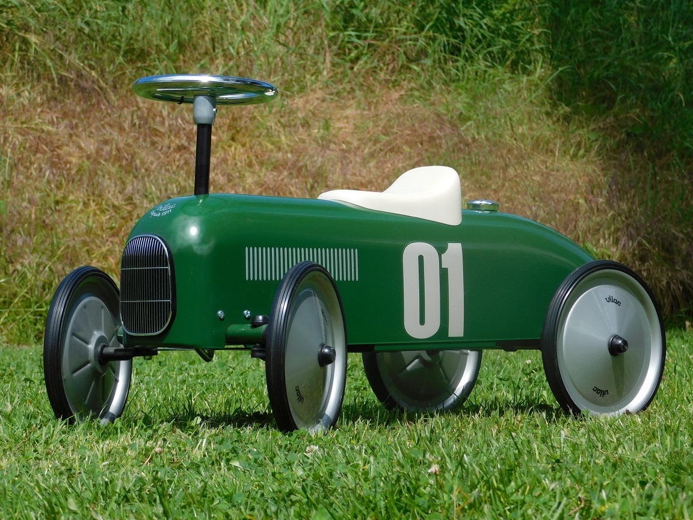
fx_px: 2683
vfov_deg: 11.1
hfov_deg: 14.7
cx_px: 346
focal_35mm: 134
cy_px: 260
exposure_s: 1/800
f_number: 5
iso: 125
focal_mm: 23.7
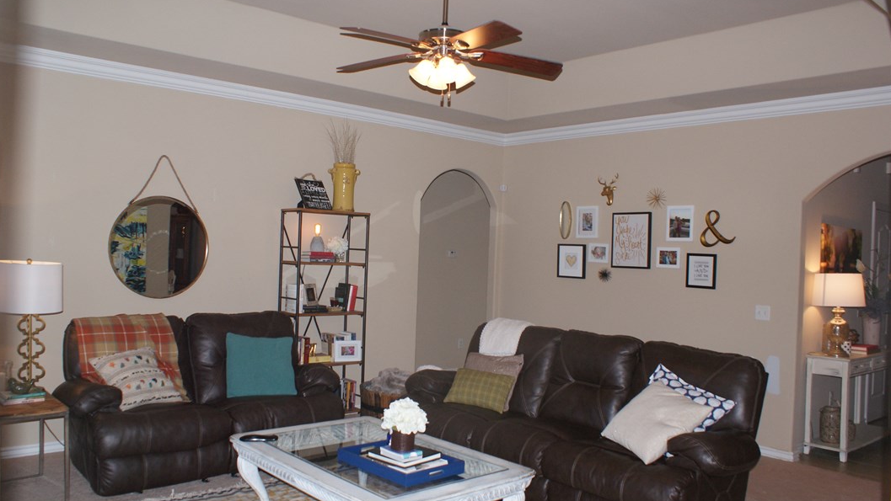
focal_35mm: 29
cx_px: 435
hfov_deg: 66.0
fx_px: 685
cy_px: 245
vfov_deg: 40.2
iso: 400
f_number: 5.6
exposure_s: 1/60
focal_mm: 18
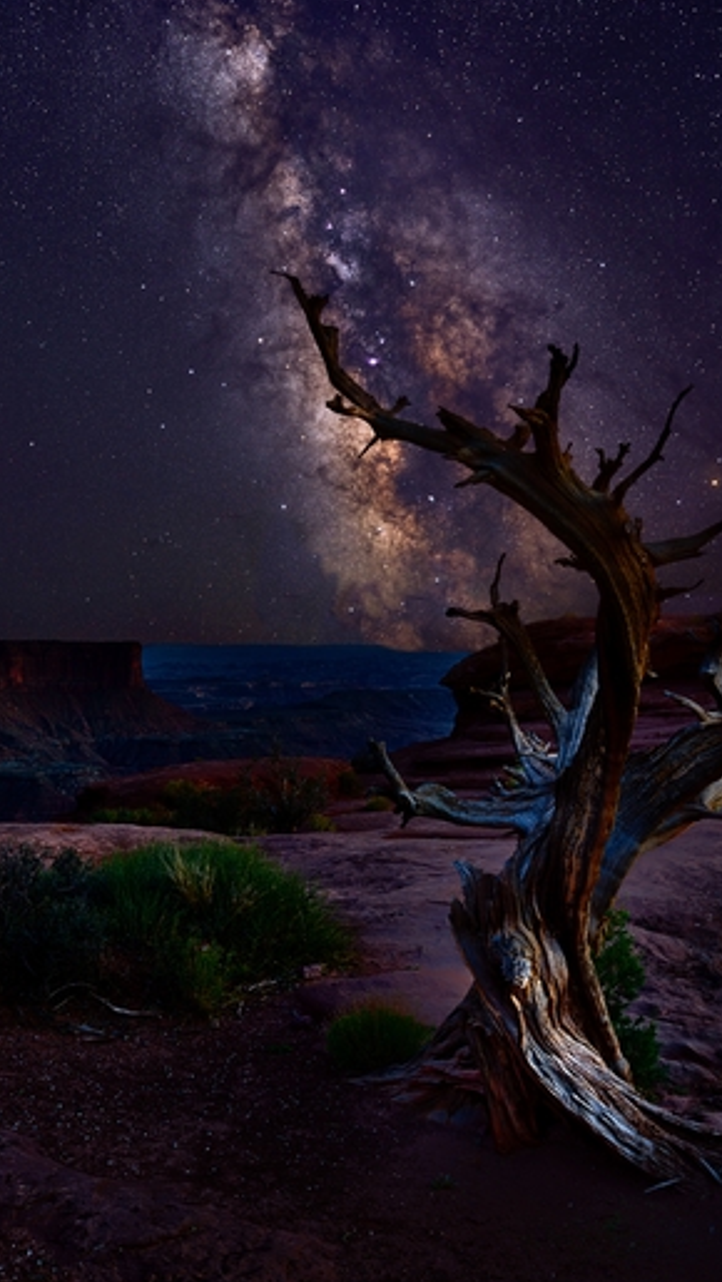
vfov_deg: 54.0
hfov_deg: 32.0
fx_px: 1258
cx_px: 300
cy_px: 637
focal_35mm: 37
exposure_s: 20
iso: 50
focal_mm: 35
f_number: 22
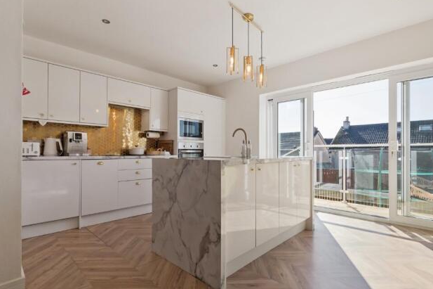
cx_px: 228
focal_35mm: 18
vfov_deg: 68.7
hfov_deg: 91.5
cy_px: 150
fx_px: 211
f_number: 9
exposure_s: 1/500
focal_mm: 11
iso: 800
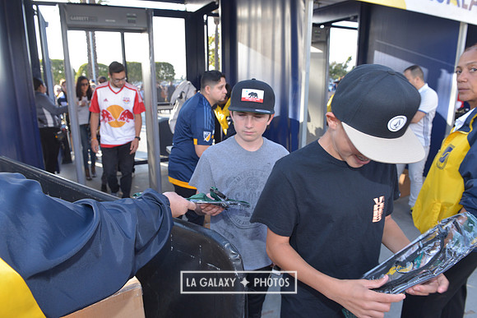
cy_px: 159
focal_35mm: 24
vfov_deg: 53.2
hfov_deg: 73.7
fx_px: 318
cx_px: 238
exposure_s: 1/200
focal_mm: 24
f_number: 7.1
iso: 500
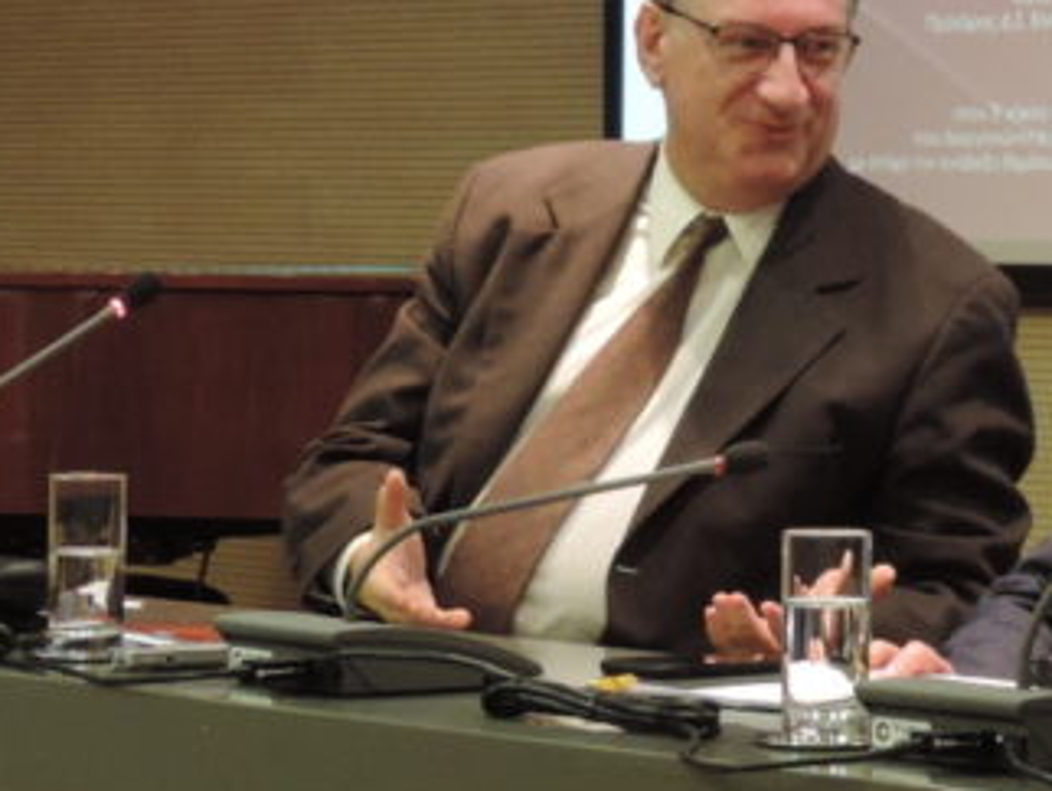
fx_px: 4836
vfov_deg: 9.3
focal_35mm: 159
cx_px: 1134
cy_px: 255
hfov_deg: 12.2
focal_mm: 8.9
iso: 400
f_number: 3.6
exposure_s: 1/20
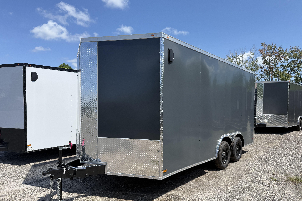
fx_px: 210
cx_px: 151
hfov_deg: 71.5
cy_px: 109
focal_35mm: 25
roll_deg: +0.1
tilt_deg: -1.8
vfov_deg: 51.2
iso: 100
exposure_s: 1/2907
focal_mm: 6.76
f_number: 1.78
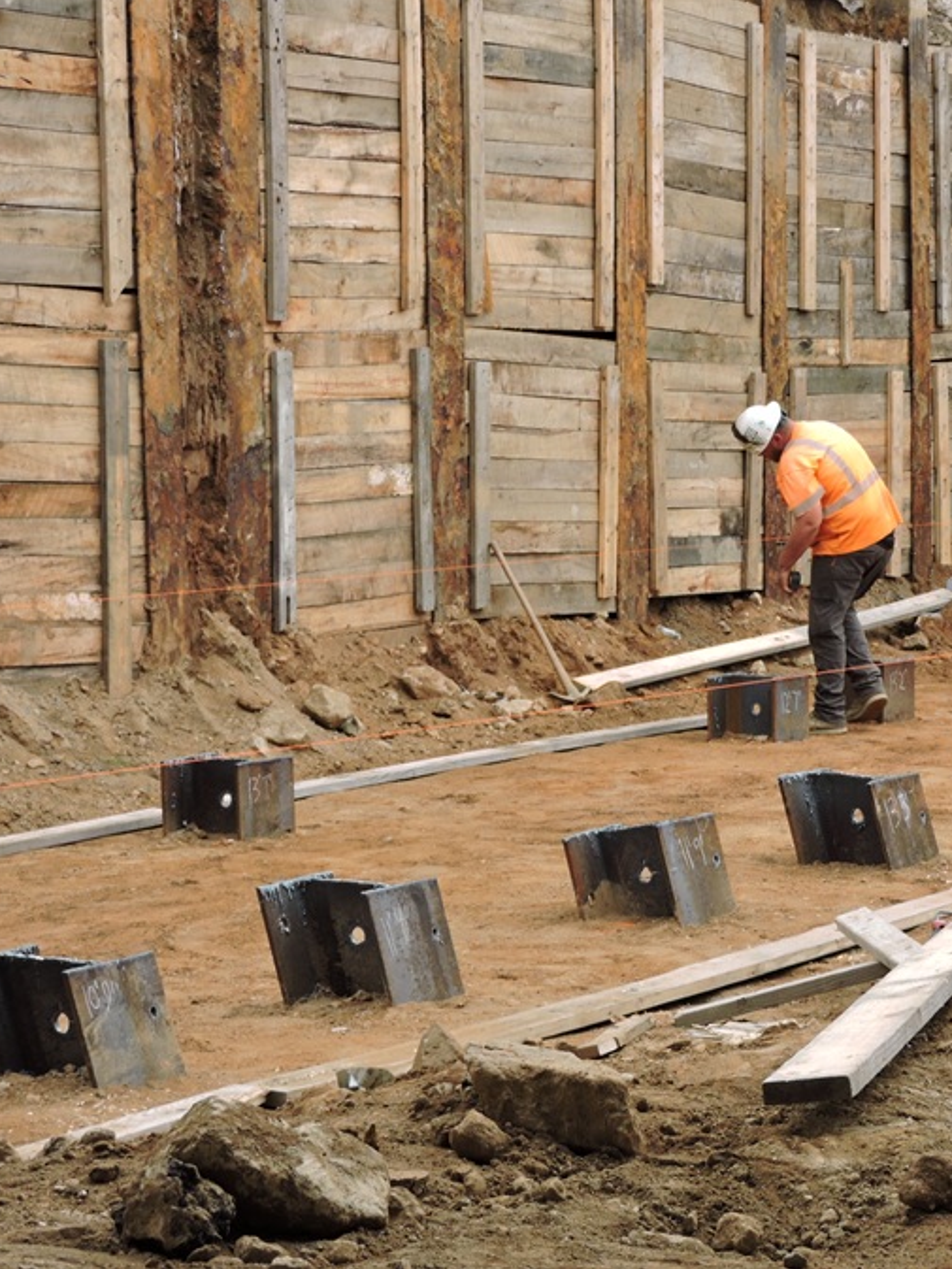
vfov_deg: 18.4
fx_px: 3922
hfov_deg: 13.8
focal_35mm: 107
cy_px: 634
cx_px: 667
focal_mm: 14.3
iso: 100
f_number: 4.5
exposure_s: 1/125
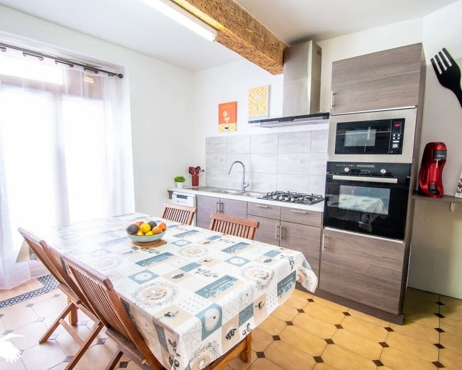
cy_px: 185
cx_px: 207
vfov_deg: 77.0
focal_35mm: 17
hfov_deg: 89.3
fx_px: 233
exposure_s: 1/50
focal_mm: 10
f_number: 4.5
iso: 1000
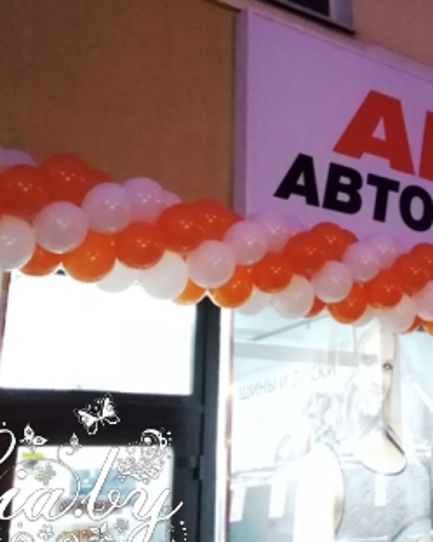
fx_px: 914
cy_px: 195
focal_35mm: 57
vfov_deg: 32.9
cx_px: 440
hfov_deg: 25.3
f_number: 2.2
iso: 1506
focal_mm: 3.46
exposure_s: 1/12.5
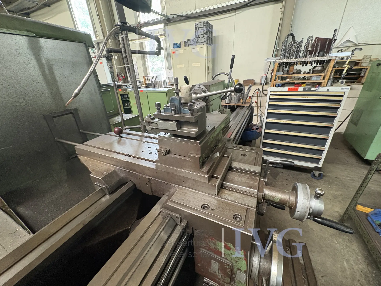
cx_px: 190
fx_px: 154
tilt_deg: -26.0
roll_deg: +3.3
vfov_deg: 85.7
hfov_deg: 102.1
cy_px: 143
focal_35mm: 14
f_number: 2.2
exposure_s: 1/50
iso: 320
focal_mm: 2.22
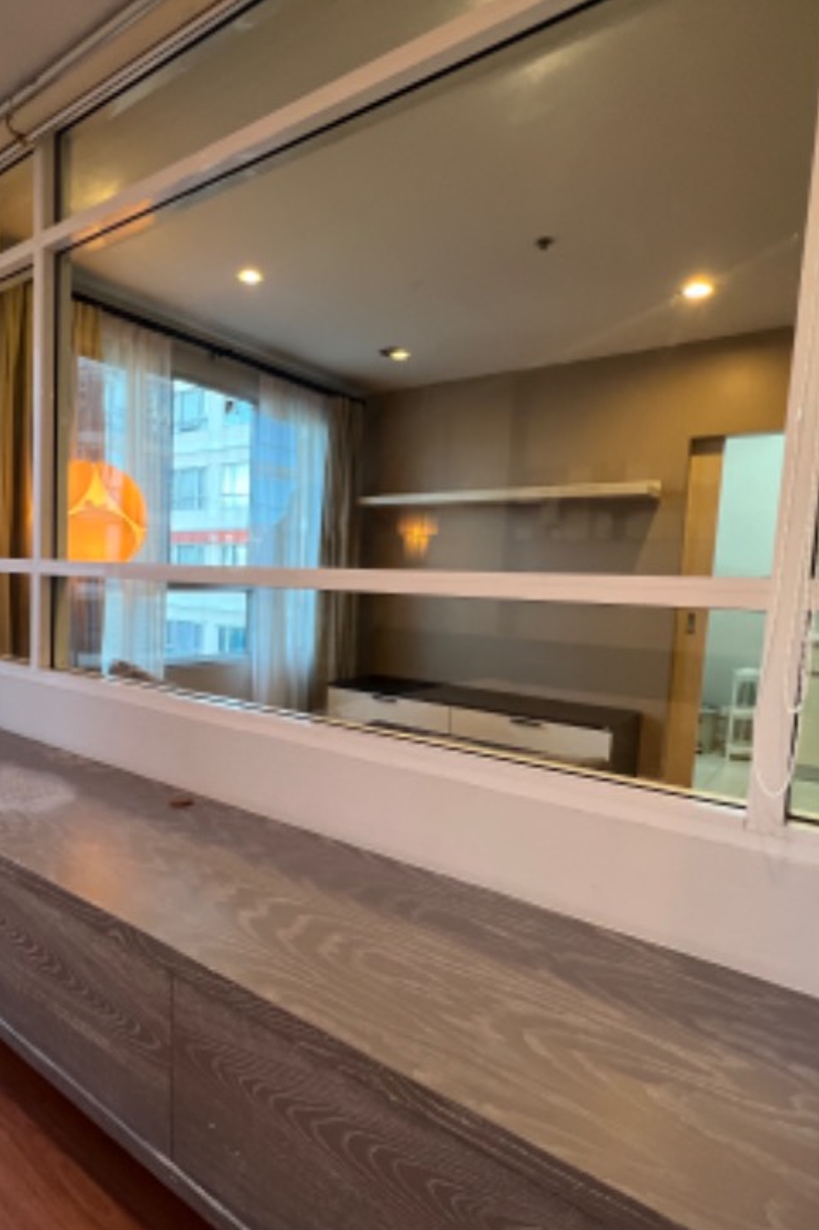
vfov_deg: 86.9
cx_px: 308
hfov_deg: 63.6
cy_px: 644
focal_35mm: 19
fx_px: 649
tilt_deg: -5.4
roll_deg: -1.2
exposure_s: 1/100
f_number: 1.8
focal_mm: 1.57
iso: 200
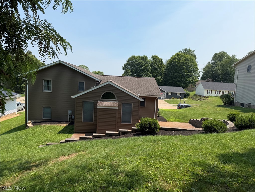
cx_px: 128
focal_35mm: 24
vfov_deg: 56.8
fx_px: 177
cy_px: 96
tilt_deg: -3.4
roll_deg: -1.3
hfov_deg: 71.6
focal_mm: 6.76
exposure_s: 1/4405
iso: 80
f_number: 1.78
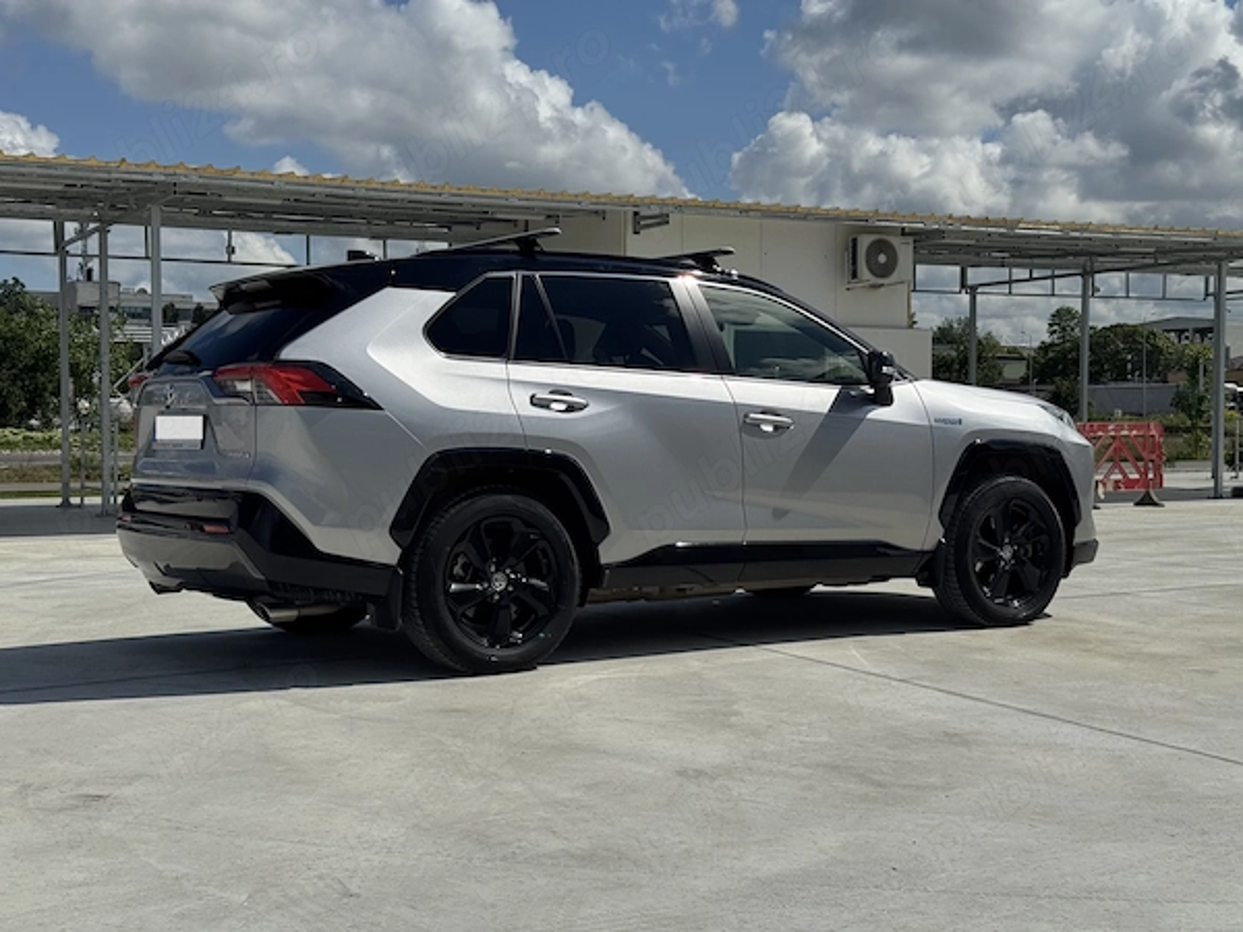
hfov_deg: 39.7
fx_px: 1724
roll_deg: +0.1
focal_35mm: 48
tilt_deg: -0.9
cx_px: 622
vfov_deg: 30.3
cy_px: 466
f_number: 1.78
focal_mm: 6.76
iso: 80
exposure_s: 1/12500
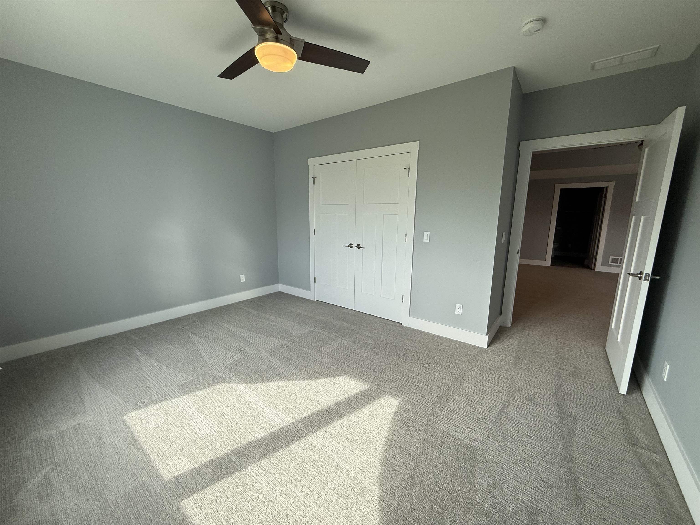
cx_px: 350
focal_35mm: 14
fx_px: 283
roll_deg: -0.7
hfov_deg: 102.1
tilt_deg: -10.2
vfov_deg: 85.7
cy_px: 262
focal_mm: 2.22
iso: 50
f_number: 2.2
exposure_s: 1/120
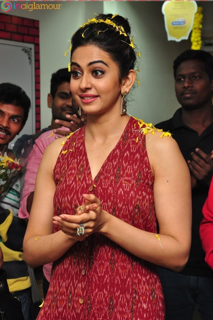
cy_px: 160
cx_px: 106
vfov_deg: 21.9
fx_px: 828
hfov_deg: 14.7
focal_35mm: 93
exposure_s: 1/125
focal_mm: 62
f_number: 7.1
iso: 1250
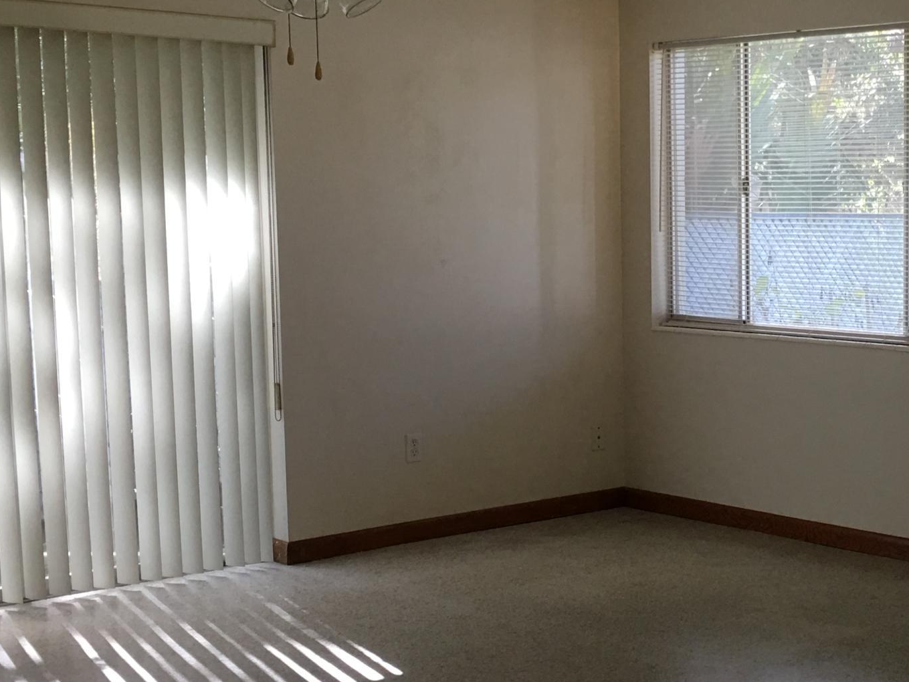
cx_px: 825
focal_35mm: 64
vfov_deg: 22.9
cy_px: 394
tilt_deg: -4.3
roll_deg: +0.5
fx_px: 1681
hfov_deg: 29.0
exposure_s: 1/30
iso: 32
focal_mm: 4.15
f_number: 2.2
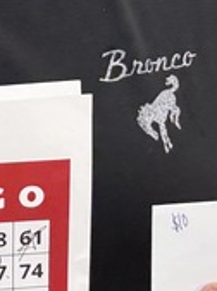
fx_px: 1326
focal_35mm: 158
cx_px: -26
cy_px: 33
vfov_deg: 12.4
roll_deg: -2.4
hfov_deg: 9.3
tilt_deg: -15.0
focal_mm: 5.96
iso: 200
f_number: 1.6
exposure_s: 1/120
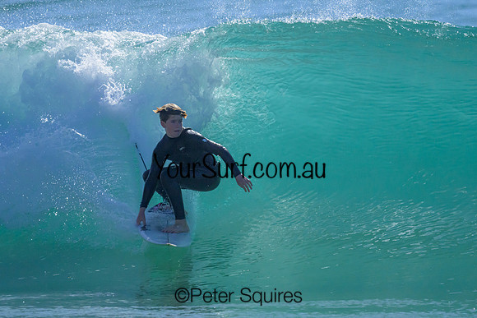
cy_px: 151
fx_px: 14097
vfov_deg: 1.3
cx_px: 249
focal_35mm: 1064
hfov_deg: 1.9
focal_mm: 800
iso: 2500
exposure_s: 1/2000
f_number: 6.3
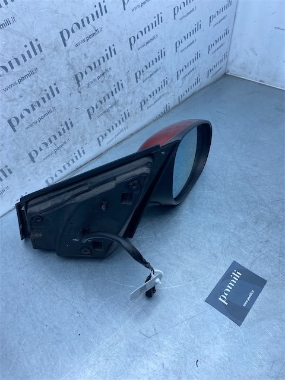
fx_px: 285
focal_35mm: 26
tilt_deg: -43.5
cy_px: 190
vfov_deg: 67.3
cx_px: 142
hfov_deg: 53.1
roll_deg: +1.5
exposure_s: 1/827
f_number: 1.8
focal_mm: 4.25
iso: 32
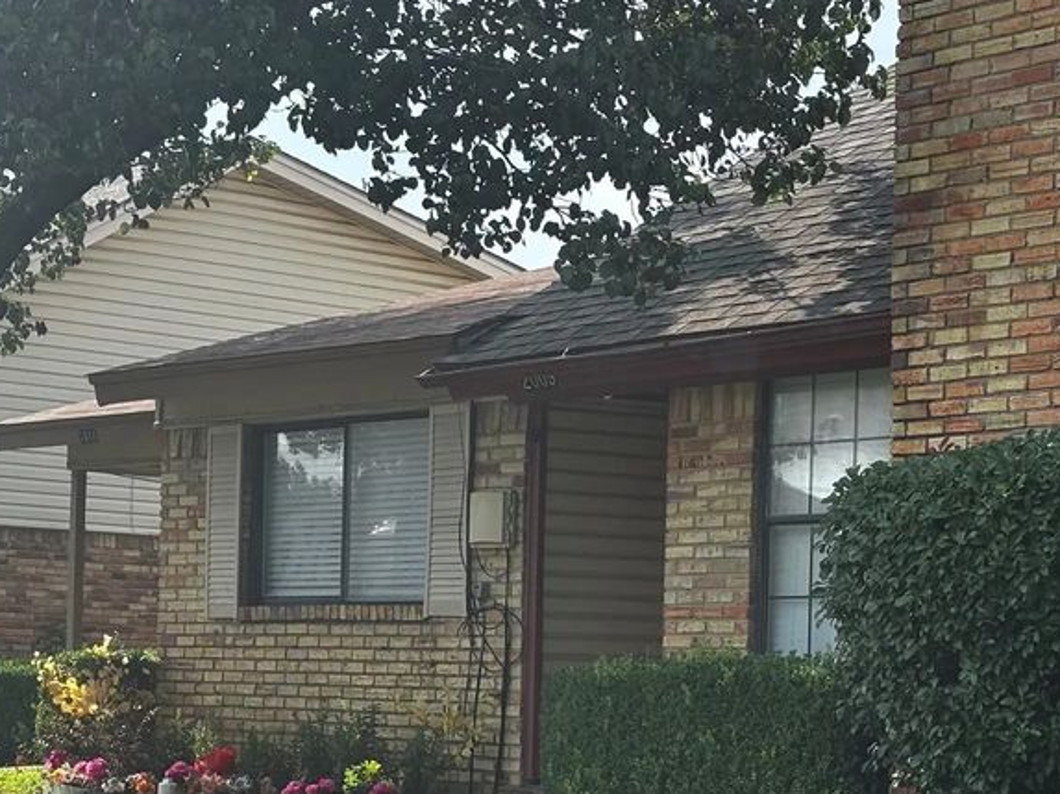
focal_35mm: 93
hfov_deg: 21.1
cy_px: 651
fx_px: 2846
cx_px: 450
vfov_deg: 15.8
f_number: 1.6
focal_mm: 5.96
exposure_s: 1/1070
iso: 32
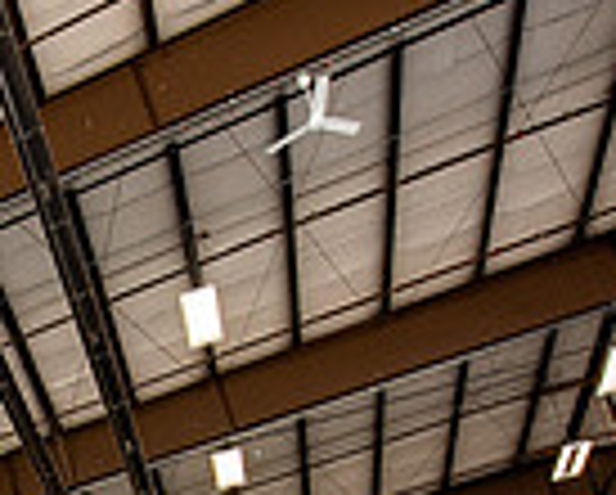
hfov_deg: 26.9
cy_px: 713
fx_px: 1041
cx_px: -219
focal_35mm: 57
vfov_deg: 22.6
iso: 640
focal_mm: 14
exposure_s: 1/250
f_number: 6.3
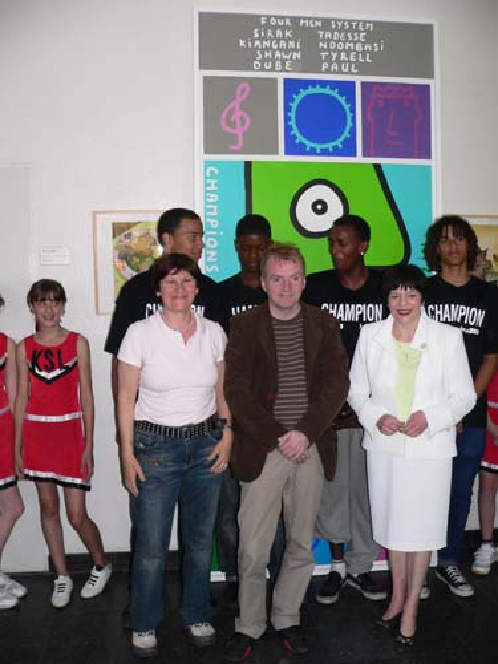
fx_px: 691
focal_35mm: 36
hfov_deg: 39.7
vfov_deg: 51.4
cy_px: 332
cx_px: 249
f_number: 2.8
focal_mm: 6
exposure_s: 1/60
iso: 80
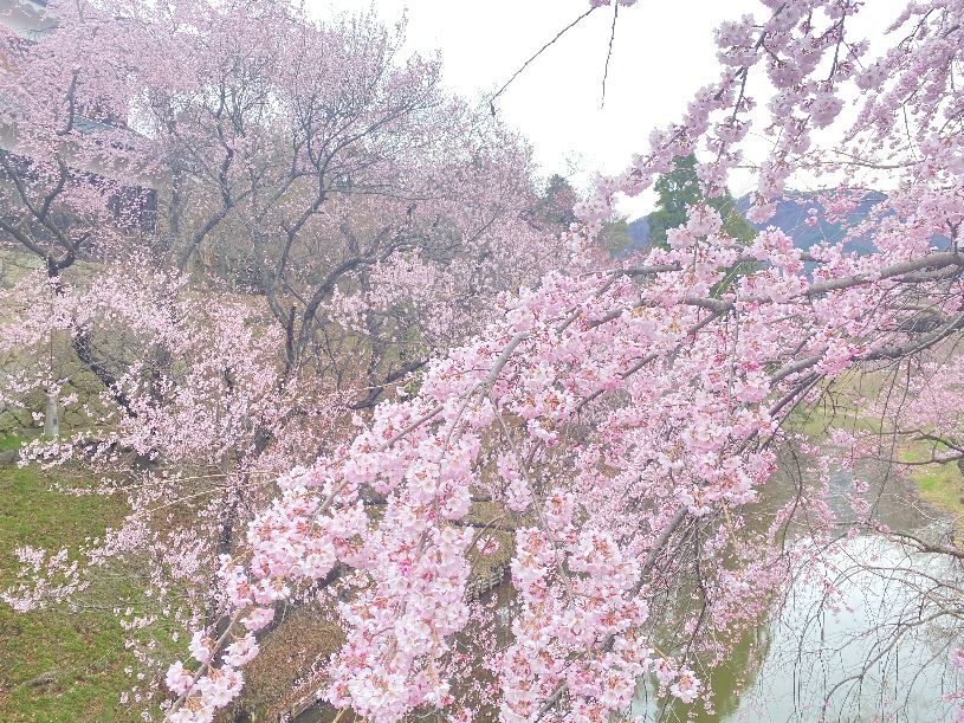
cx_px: 482
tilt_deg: +1.0
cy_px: 362
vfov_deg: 53.1
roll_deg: +0.1
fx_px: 724
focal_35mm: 26
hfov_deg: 67.3
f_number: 1.8
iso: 32
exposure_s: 1/274
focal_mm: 4.25
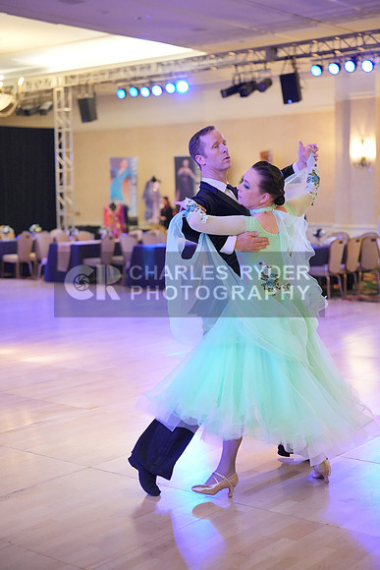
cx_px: 190
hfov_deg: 24.6
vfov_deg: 36.2
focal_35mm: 55
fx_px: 870
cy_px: 285
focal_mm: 55
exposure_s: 1/500
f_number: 2
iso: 6400
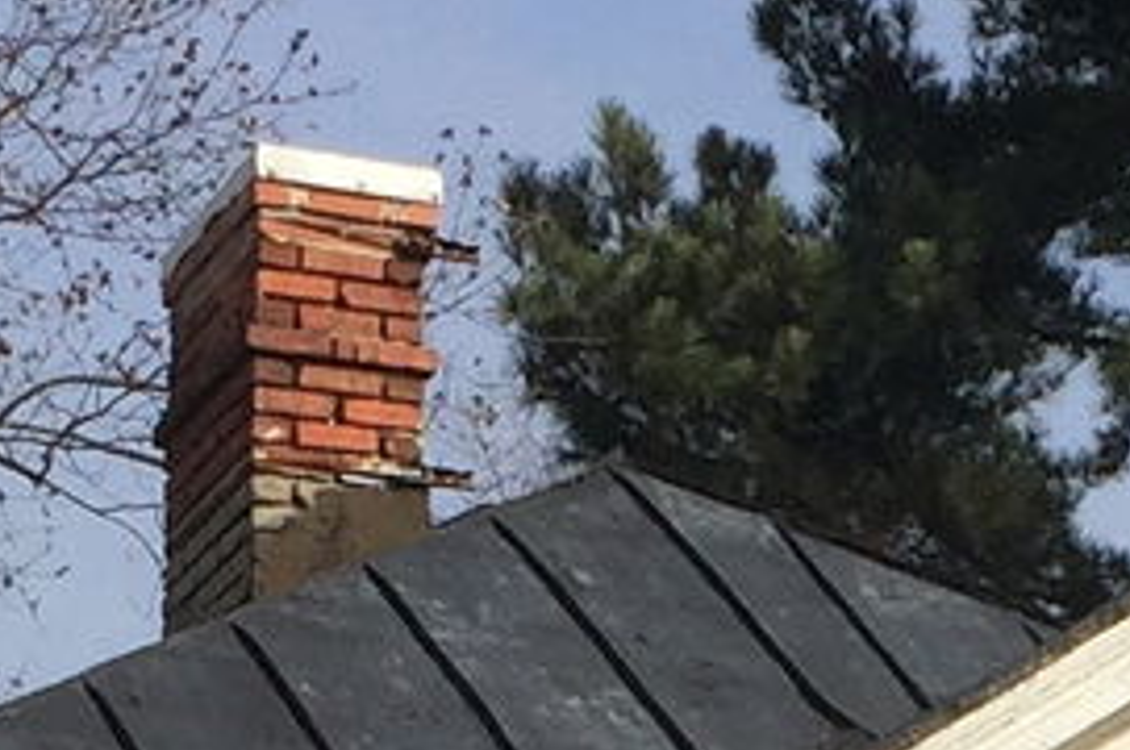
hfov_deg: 9.5
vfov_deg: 6.1
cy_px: 1796
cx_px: 1313
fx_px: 6709
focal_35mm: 214
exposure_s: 1/3049
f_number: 2.2
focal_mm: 4.15
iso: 32
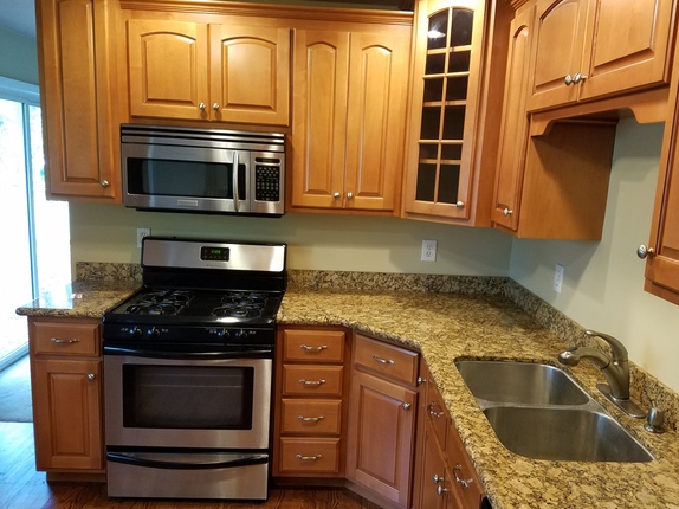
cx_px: 374
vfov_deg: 48.2
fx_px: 569
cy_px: 257
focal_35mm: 29
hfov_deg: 61.5
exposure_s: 1/24
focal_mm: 4.2
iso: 200
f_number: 1.7
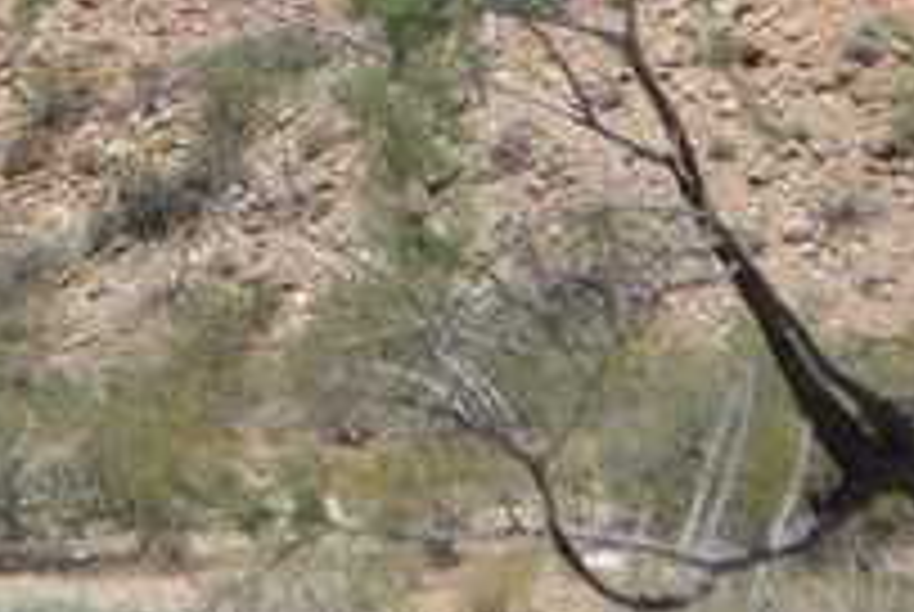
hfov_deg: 4.7
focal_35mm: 441
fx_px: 11204
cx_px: -198
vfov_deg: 3.1
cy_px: -176
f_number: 7.1
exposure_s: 1/1600
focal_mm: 55
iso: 400
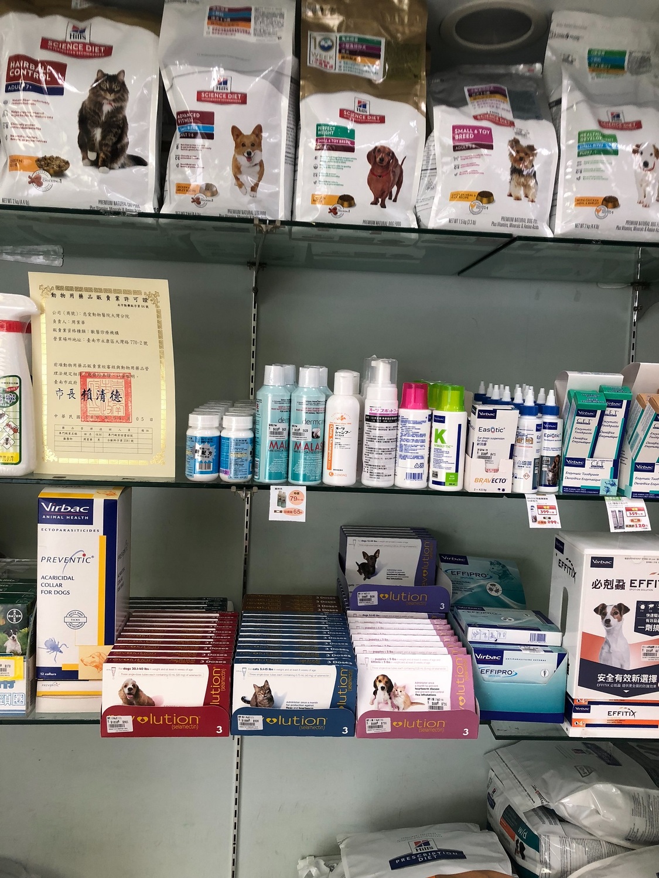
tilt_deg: -1.9
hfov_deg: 49.7
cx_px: 330
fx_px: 711
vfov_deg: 63.4
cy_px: 439
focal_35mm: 28
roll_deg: -2.3
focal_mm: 3.99
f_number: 1.8
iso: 20
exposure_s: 1/30
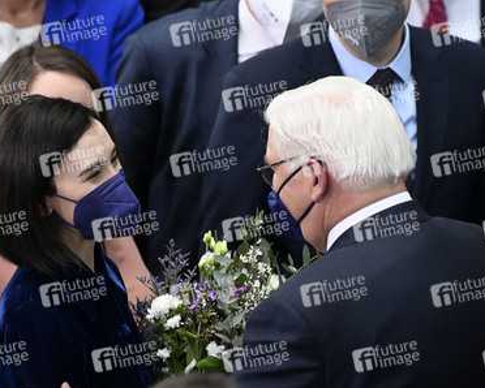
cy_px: 194
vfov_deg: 3.0
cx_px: 221
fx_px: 7339
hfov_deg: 3.8
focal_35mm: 511
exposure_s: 1/400
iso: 8000
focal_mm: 450
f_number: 5.6
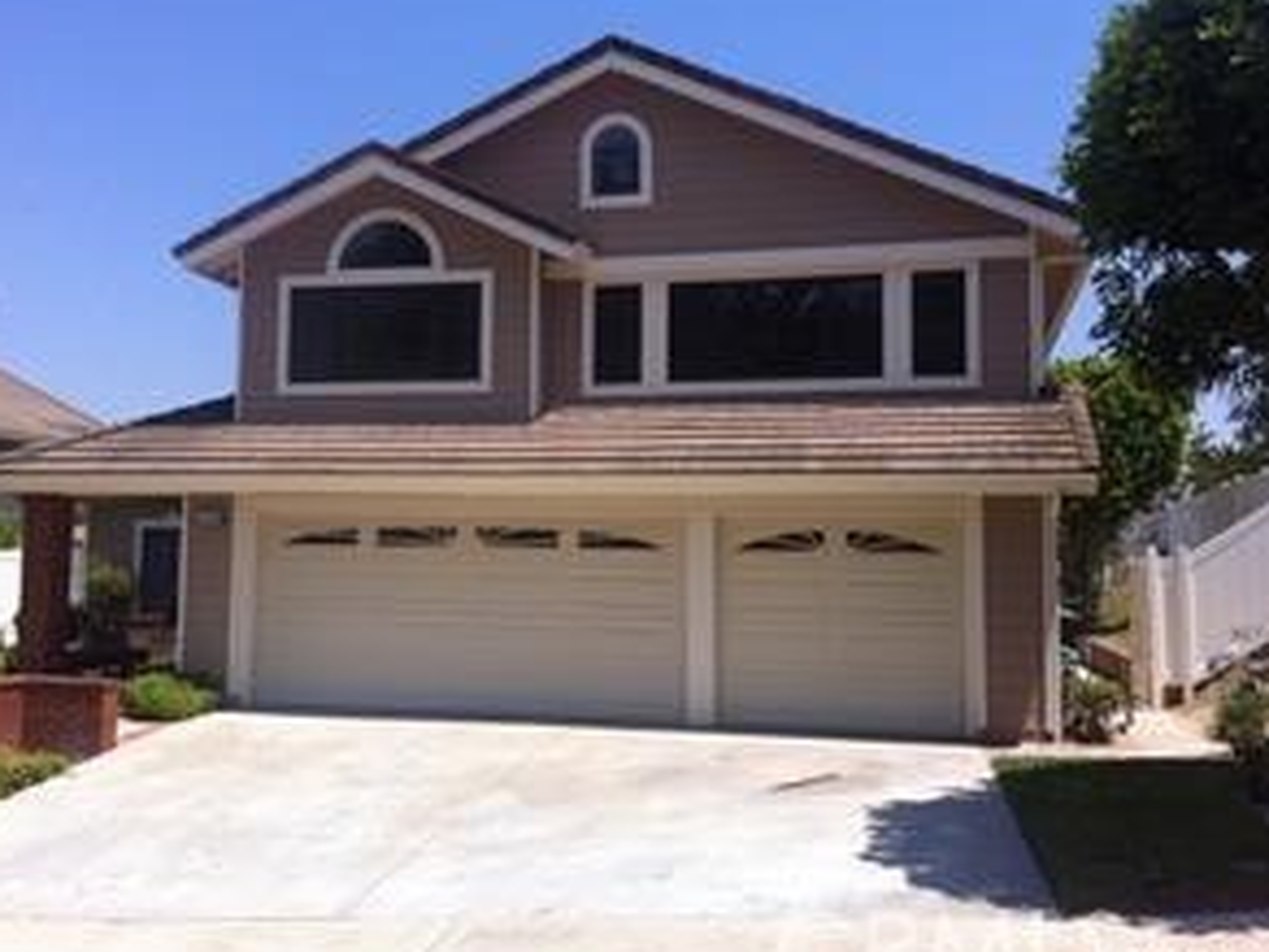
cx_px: 582
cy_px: 456
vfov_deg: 35.1
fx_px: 1503
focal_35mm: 41
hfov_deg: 45.7
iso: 80
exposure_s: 1/1508
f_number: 2.8
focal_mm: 3.85
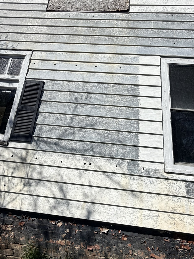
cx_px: 98
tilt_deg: +19.6
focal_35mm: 23
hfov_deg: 58.9
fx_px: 172
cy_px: 88
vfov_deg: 72.0
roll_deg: -6.4
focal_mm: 2.22
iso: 20
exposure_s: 1/1901
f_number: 2.2
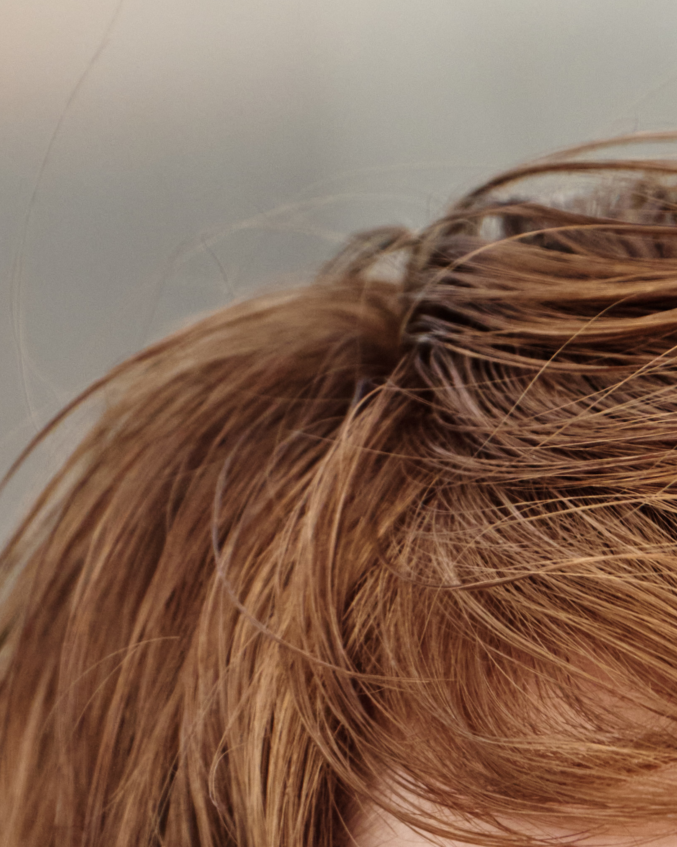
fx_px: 57601
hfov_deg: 0.7
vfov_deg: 0.8
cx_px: 695
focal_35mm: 2300
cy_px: 1523
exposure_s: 1/2500
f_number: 6.3
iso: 1250
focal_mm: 600
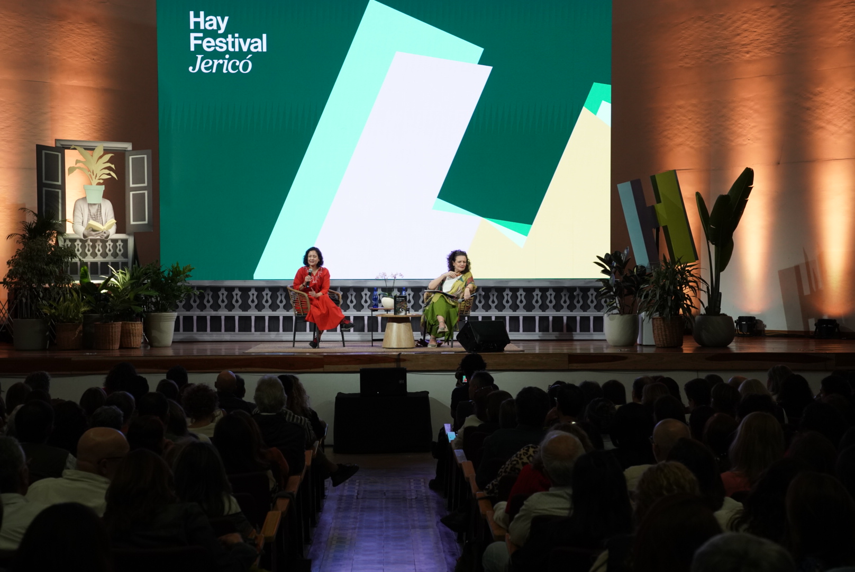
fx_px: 1664
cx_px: 428
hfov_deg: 28.8
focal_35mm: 70
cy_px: 286
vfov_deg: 19.5
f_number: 7.1
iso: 2500
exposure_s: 1/60
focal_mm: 70
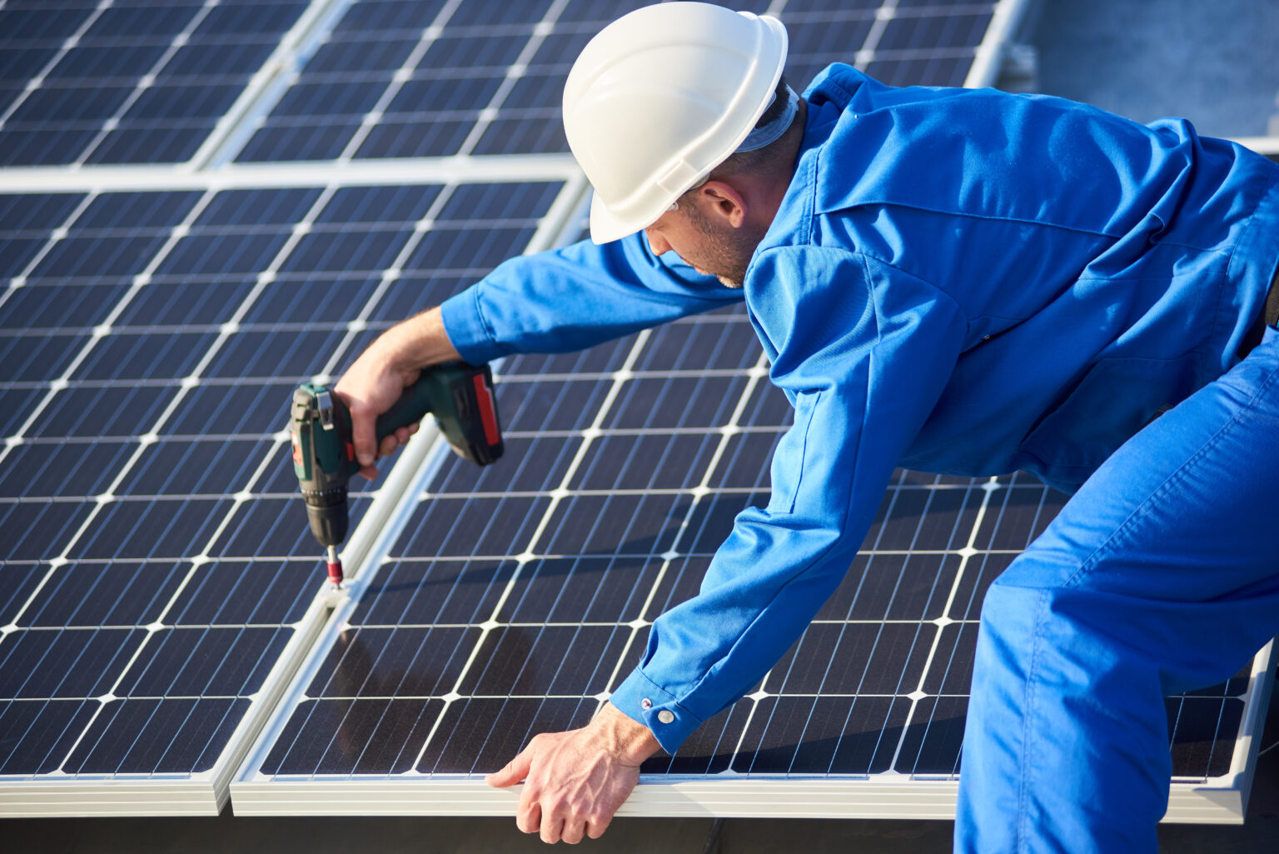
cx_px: 640
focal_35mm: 125
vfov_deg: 11.0
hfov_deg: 16.4
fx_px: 4442
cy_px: 427
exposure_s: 1/1250
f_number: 2.8
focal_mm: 125
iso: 100
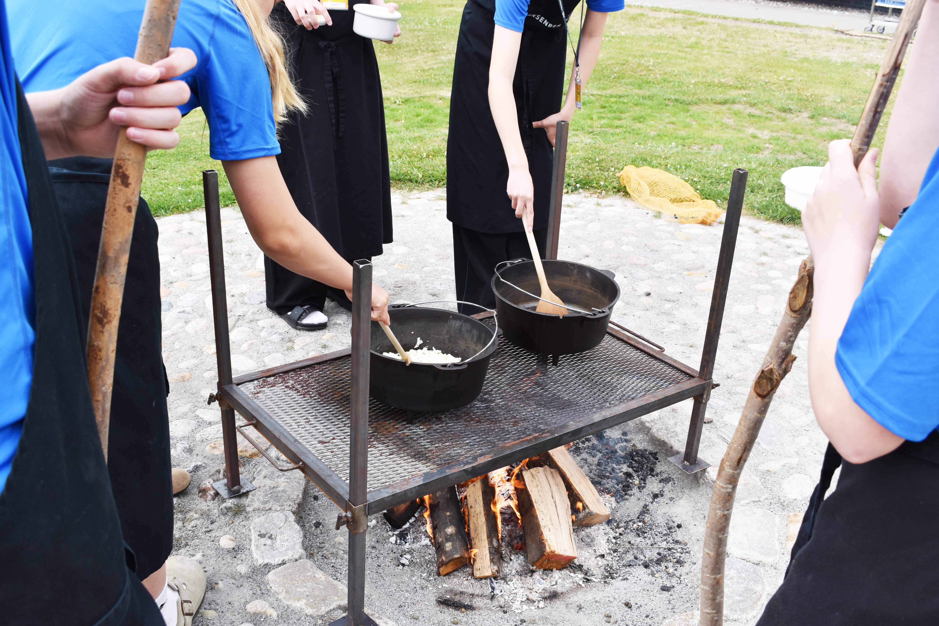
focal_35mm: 36
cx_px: 470
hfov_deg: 53.1
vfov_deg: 36.9
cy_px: 313
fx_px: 939
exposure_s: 1/250
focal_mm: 24
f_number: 8
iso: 200
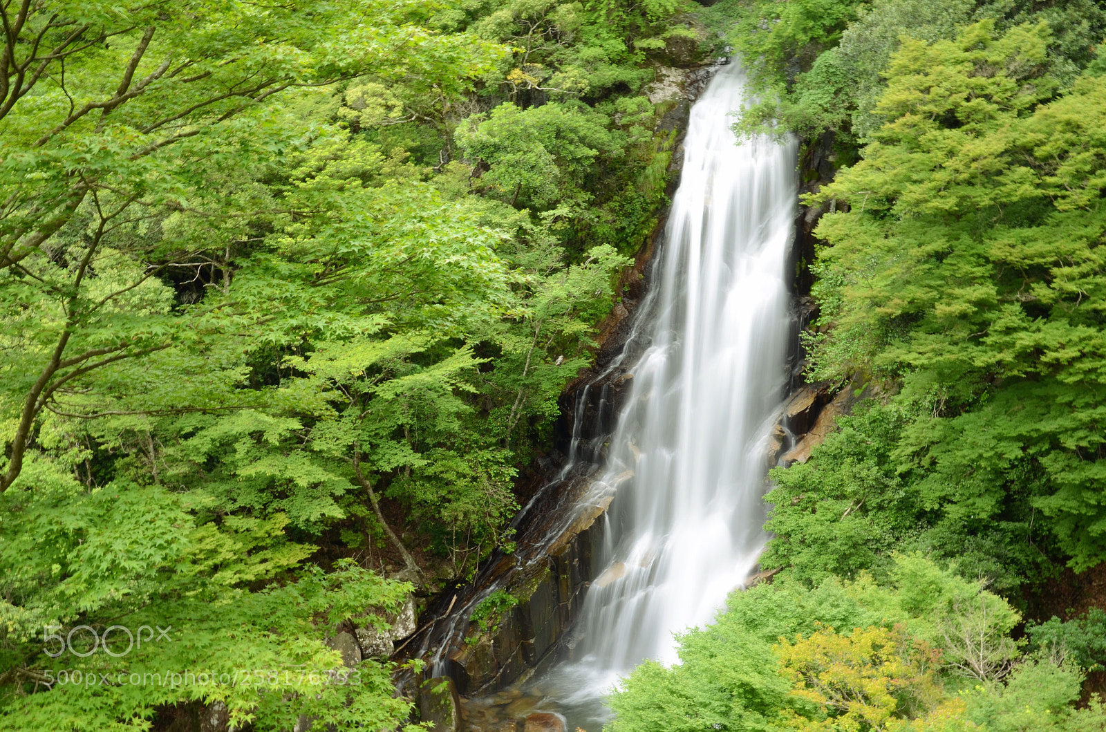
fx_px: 1287
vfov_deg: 31.7
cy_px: 366
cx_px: 553
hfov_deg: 46.5
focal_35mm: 42
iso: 140
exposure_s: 1/2
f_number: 22
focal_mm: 28
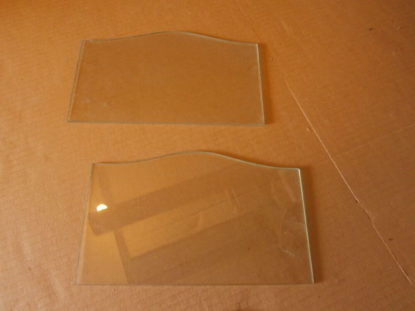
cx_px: 208
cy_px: 156
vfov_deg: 53.1
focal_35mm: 26
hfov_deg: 67.3
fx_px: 312
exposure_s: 1/30
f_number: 2.8
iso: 160
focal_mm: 4.7
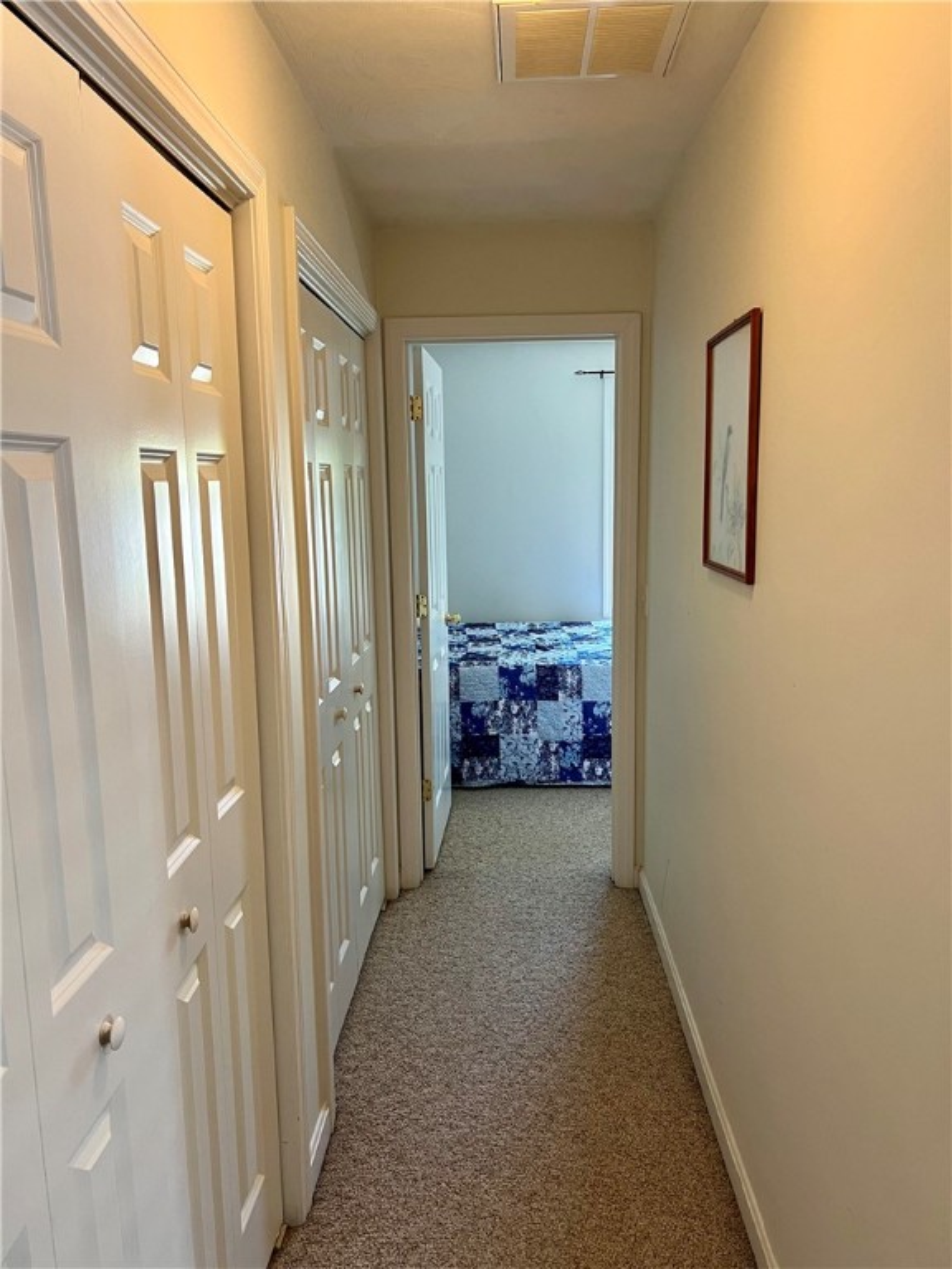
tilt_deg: -7.6
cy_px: 634
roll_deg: +1.3
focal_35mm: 26
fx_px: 953
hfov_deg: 53.1
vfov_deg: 67.3
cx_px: 476
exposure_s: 1/60
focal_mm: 5.7
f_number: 1.5
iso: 100
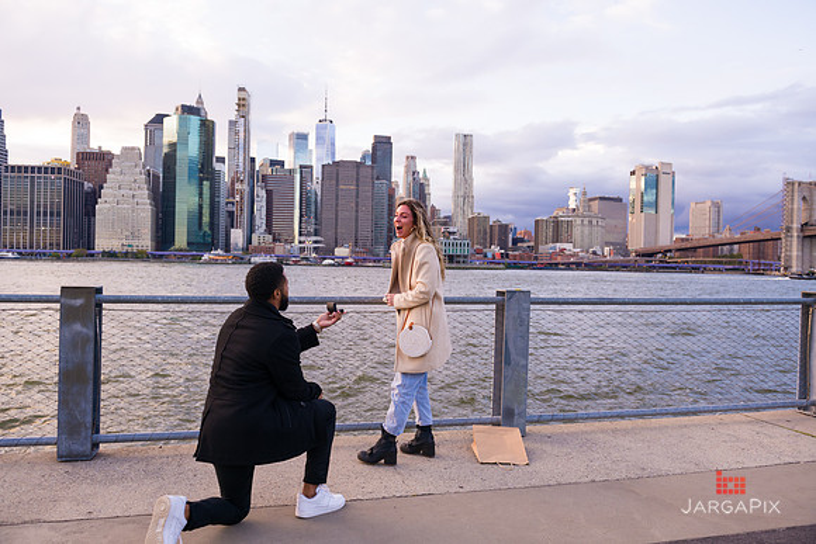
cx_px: 408
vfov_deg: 49.6
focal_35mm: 26
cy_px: 272
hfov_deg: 69.4
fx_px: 589
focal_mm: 26
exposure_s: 1/200
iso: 250
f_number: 4
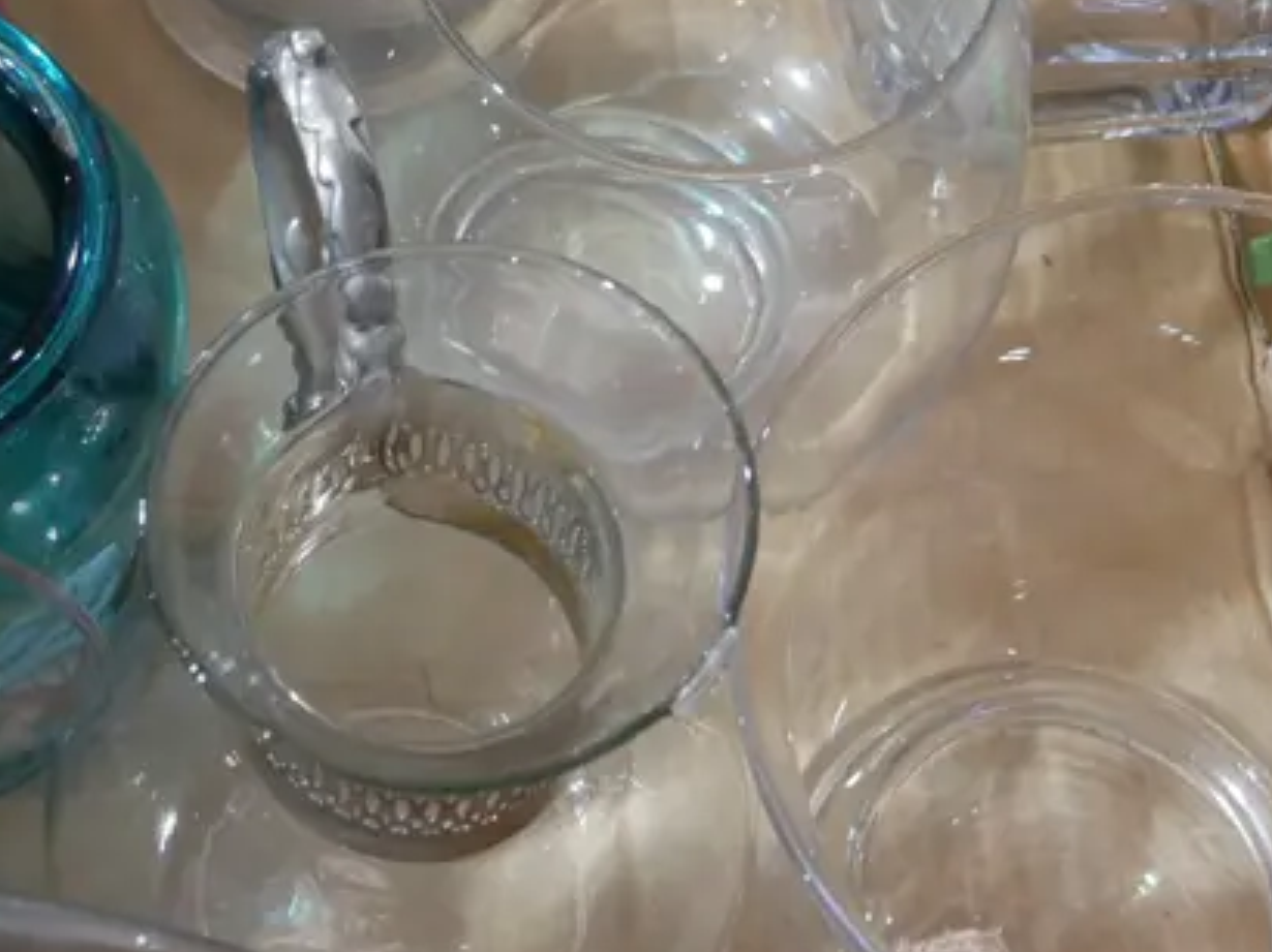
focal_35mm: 75
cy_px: 93
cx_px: 611
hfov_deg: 26.0
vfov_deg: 19.3
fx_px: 2754
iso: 2000
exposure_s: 1/60
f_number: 3.6
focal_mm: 15
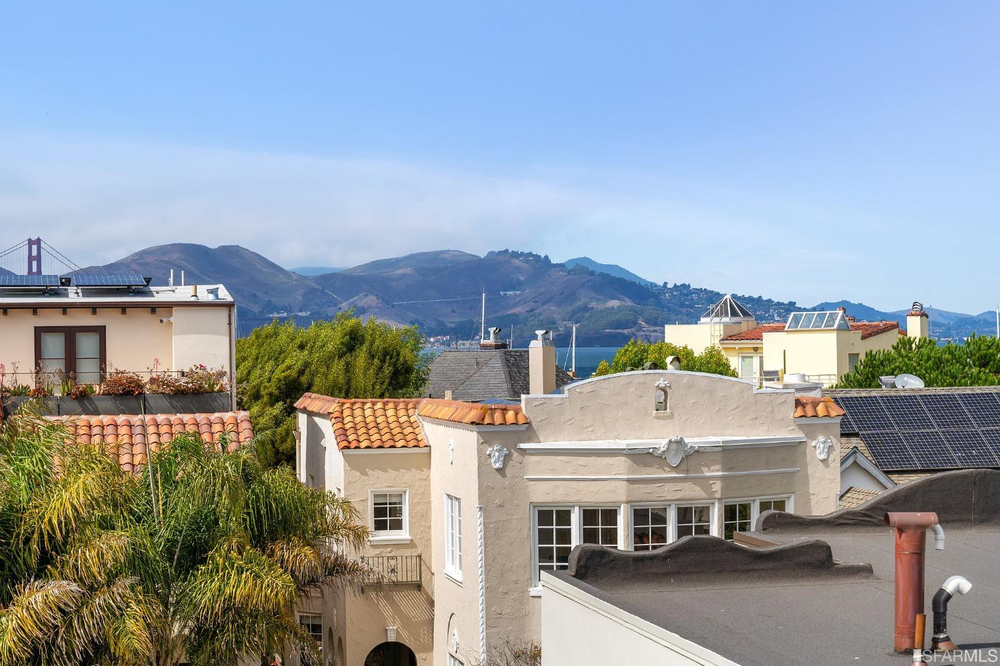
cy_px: 333
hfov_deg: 28.9
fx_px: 1944
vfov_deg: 19.4
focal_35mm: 70
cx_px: 500
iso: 200
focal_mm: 70
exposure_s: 1/800
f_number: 8
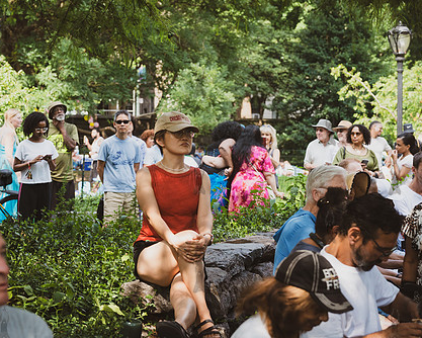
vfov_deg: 18.7
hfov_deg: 23.3
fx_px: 1025
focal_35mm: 82
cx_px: 188
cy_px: 177
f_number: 4
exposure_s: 1/1000
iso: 640
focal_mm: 59
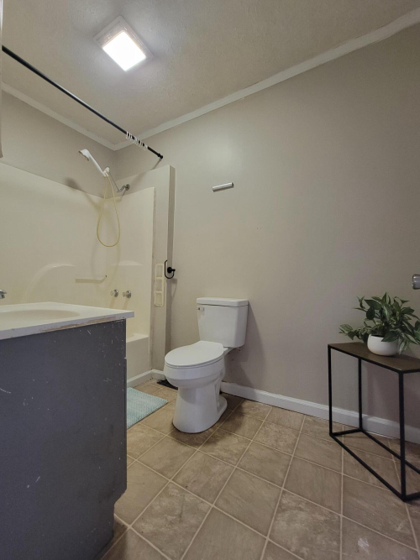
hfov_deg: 89.9
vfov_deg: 106.2
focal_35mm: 13
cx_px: 210
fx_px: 210
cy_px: 280
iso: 640
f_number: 2.2
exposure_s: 1/30
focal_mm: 2.2
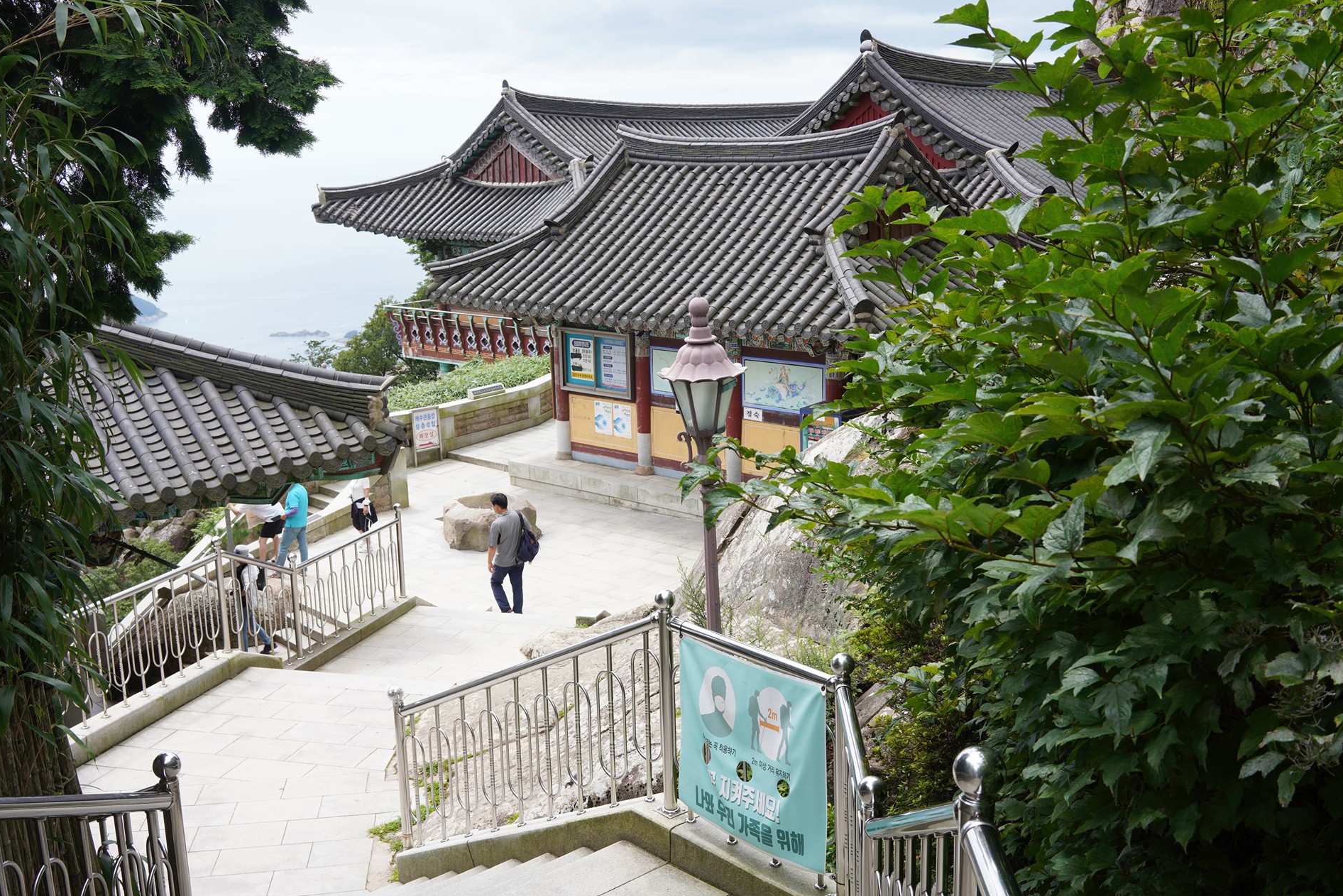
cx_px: 649
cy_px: 427
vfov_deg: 35.9
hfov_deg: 51.9
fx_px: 1380
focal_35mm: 37
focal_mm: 35
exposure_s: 1/100
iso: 100
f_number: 8
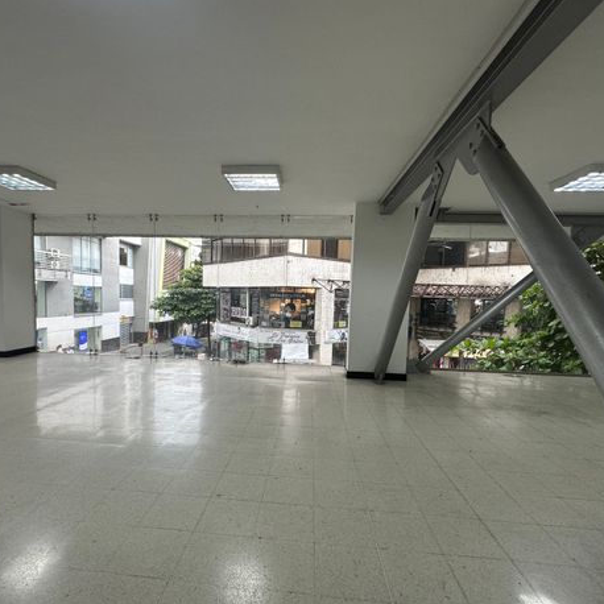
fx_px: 355
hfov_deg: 80.6
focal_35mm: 18
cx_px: 276
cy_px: 324
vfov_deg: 80.6
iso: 125
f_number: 2.2
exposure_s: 1/120
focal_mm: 2.22
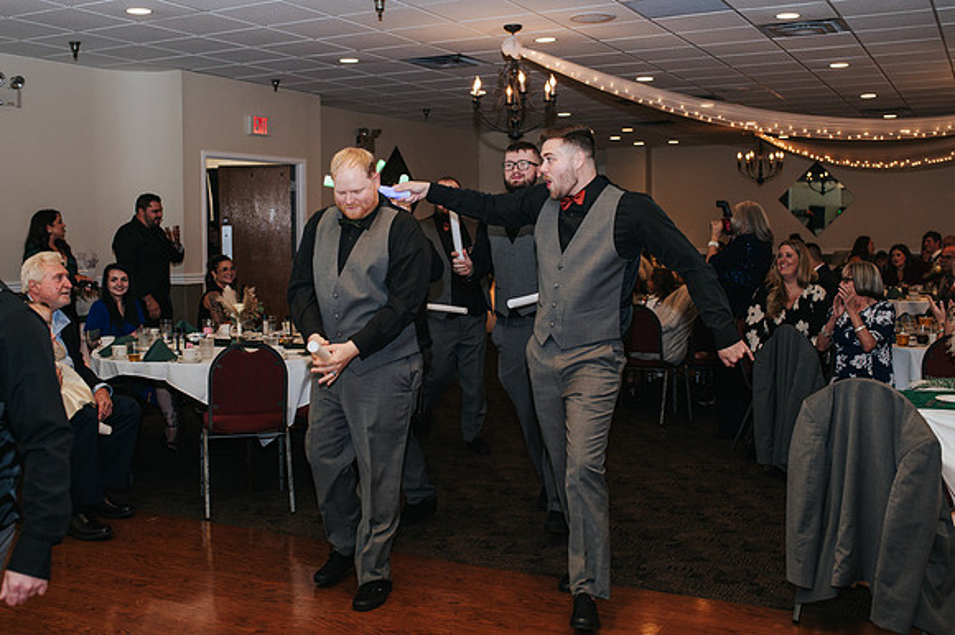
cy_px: 279
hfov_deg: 49.1
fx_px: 1046
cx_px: 452
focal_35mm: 39
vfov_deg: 33.8
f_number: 3.2
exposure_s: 1/200
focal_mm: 35
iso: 800
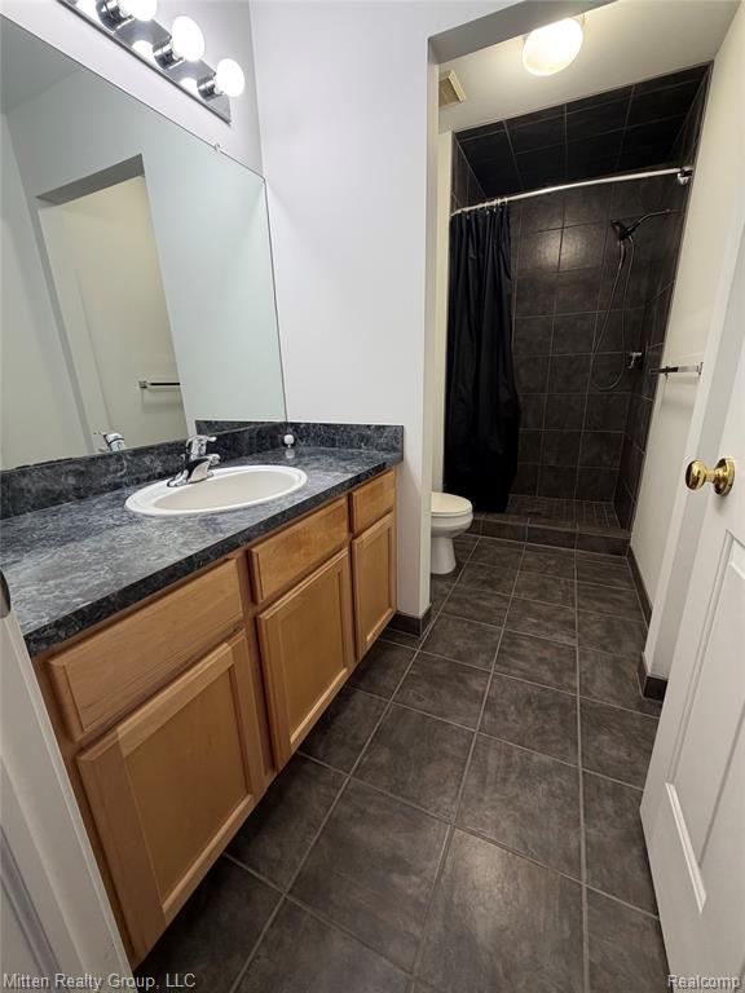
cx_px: 372
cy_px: 496
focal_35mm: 14
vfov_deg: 102.1
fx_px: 402
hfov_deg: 85.7
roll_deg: +1.5
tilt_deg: -16.1
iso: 160
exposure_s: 1/120
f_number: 2.2
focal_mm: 2.22
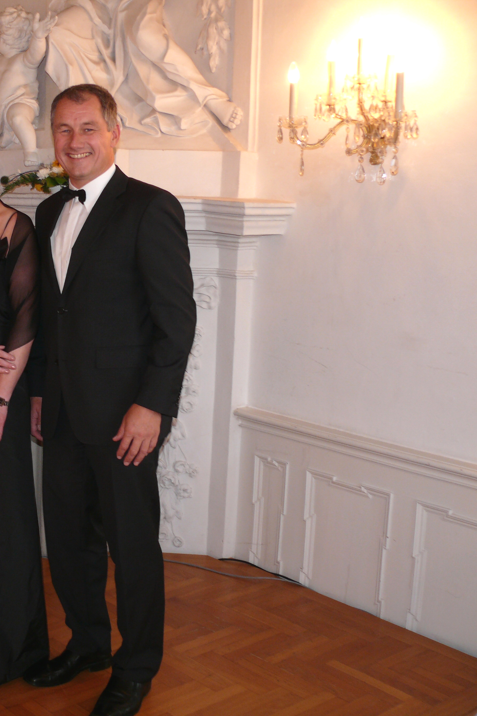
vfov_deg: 40.3
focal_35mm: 49
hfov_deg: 26.2
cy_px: 361
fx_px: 974
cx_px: 9
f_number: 2.8
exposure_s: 1/15
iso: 100
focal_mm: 7.4
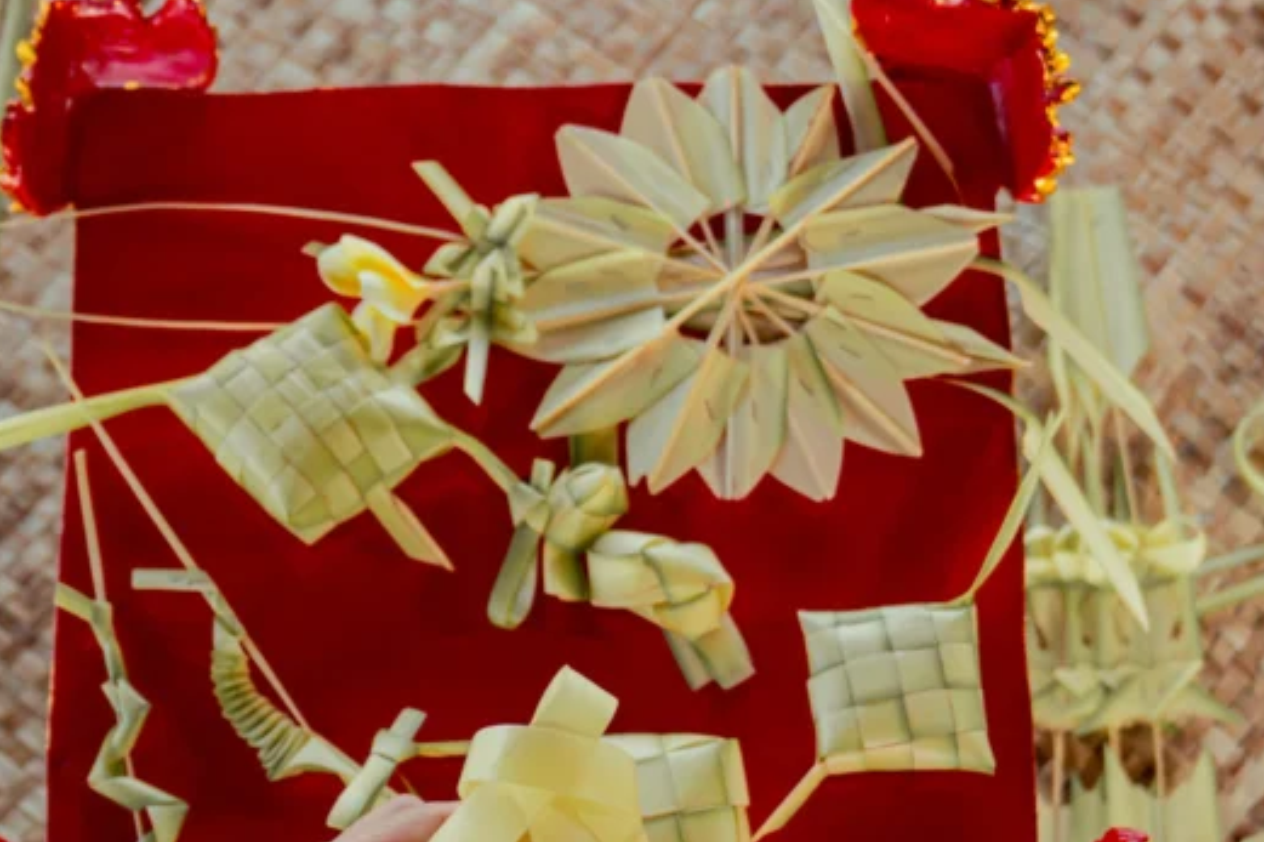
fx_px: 2071
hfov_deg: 33.9
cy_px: 553
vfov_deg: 22.9
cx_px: 575
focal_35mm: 59
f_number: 2.8
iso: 640
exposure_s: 1/1000
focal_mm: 27
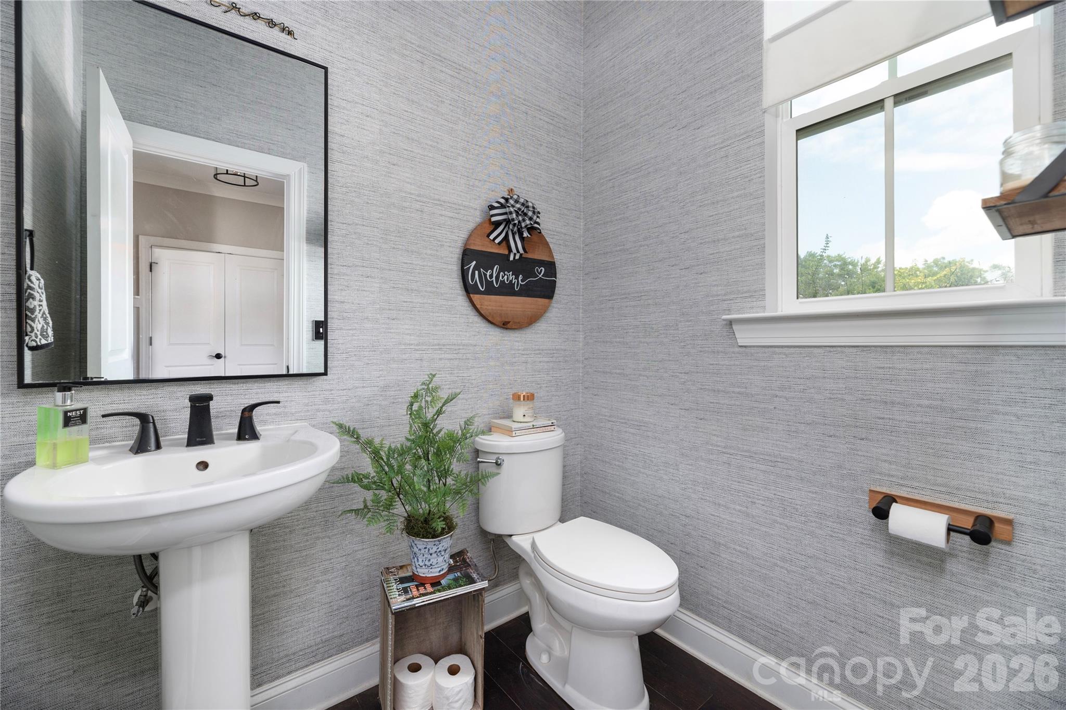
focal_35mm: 14
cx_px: 533
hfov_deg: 104.3
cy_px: 355
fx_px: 414
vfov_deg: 81.2
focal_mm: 14
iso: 320
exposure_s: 1/25
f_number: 6.3
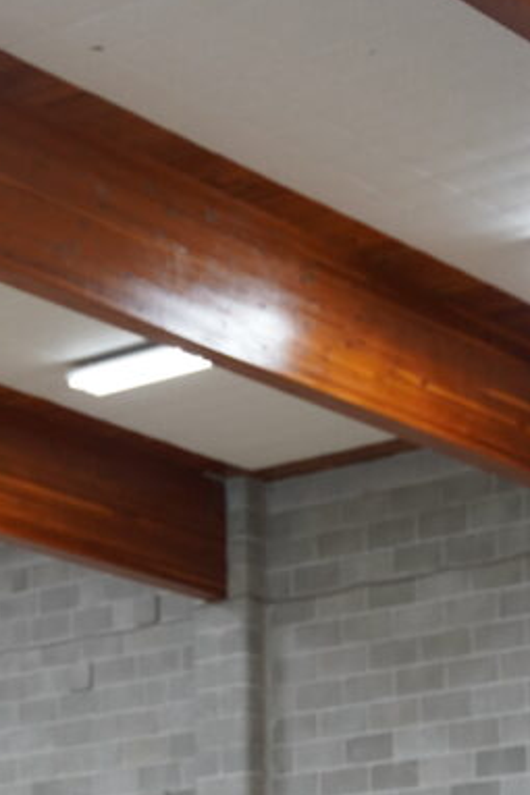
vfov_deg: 15.7
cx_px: 45
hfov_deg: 10.9
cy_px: 1003
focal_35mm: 124
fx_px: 2748
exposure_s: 1/160
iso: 1600
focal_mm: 46.5
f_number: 3.5
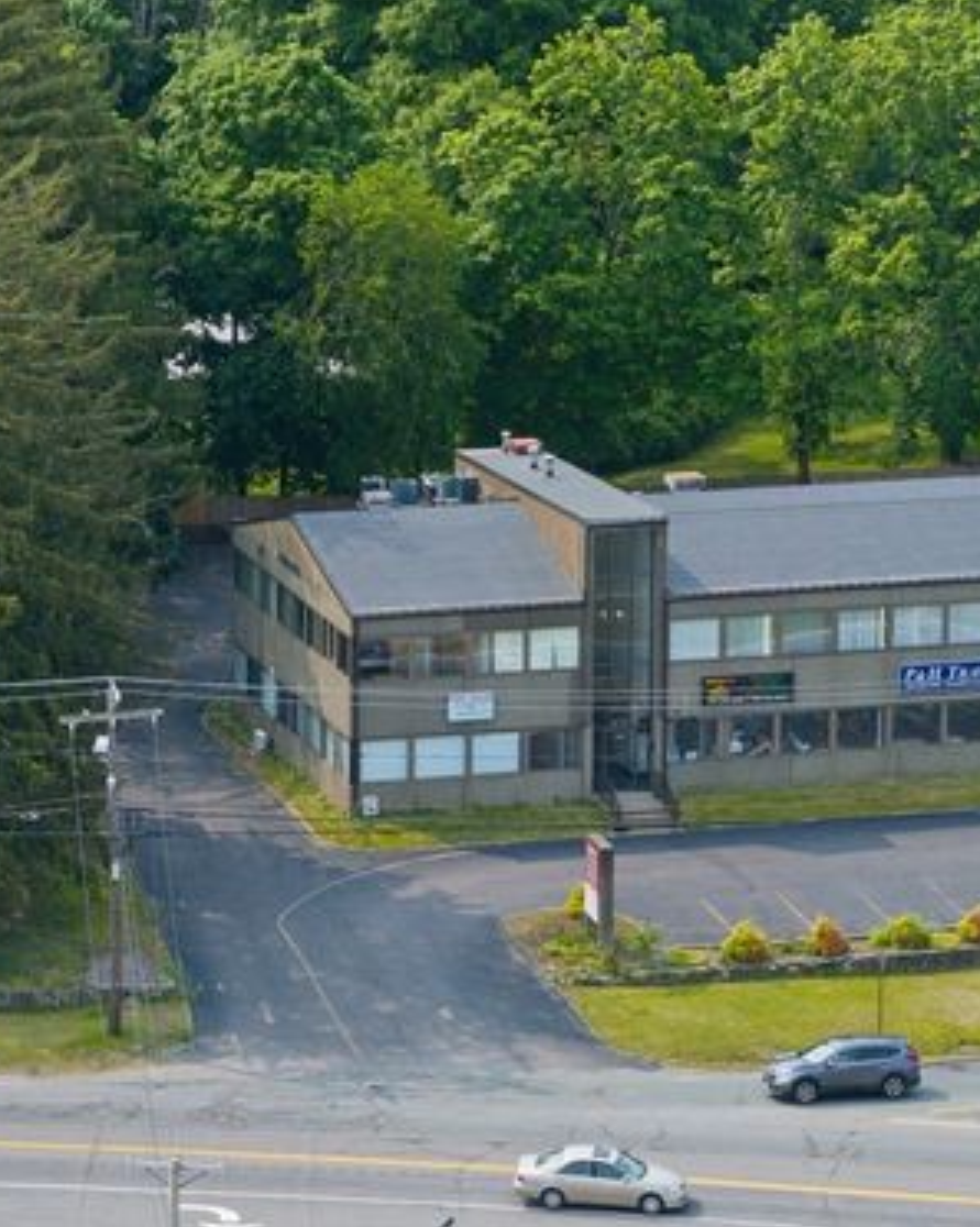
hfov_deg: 7.1
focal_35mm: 218
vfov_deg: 8.9
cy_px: 612
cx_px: 676
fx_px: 7913
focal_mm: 30.71
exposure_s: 1/320
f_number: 3.4
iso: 100
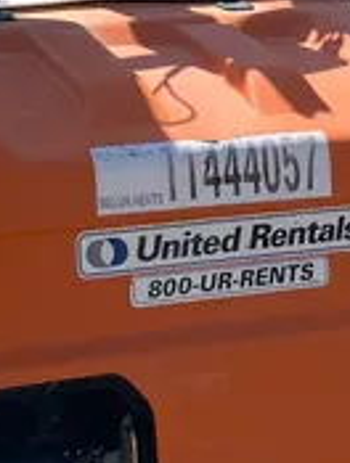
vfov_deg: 16.5
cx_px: 156
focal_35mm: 117
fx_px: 1572
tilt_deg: -7.6
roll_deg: -1.1
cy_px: 9
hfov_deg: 12.7
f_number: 1.8
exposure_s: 1/2114
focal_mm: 3.99
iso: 32
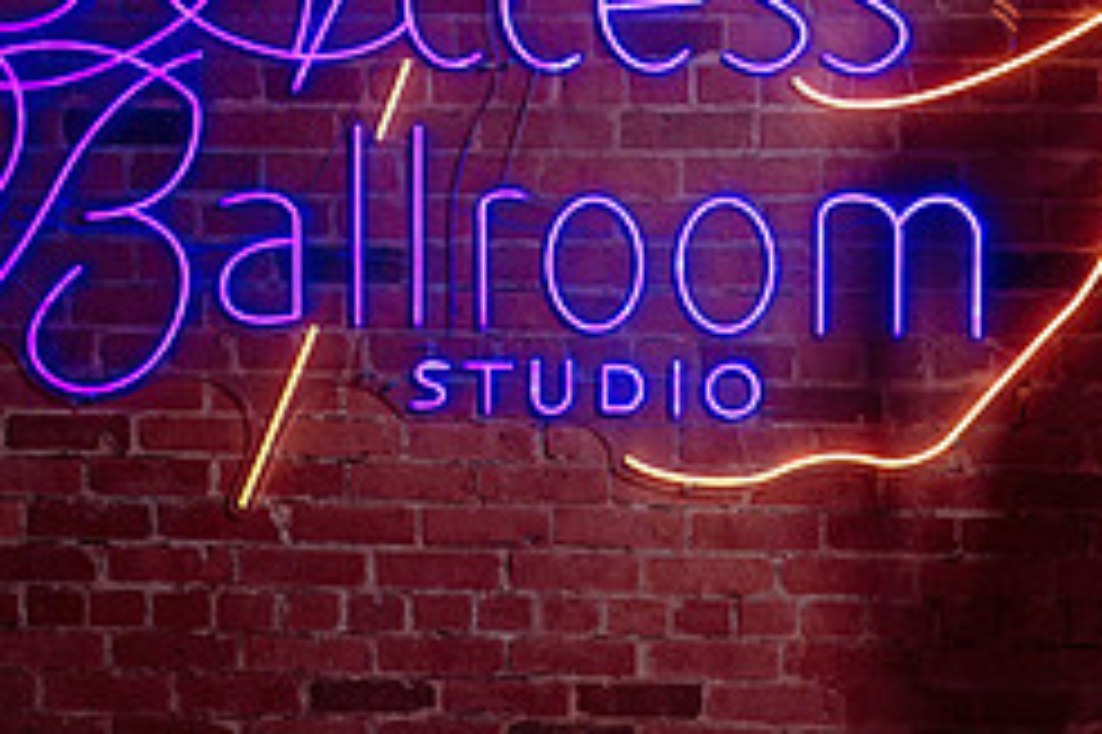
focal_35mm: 76
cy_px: 277
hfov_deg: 26.0
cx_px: 927
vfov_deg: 17.9
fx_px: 2325
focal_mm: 29
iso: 500
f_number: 4
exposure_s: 1/250
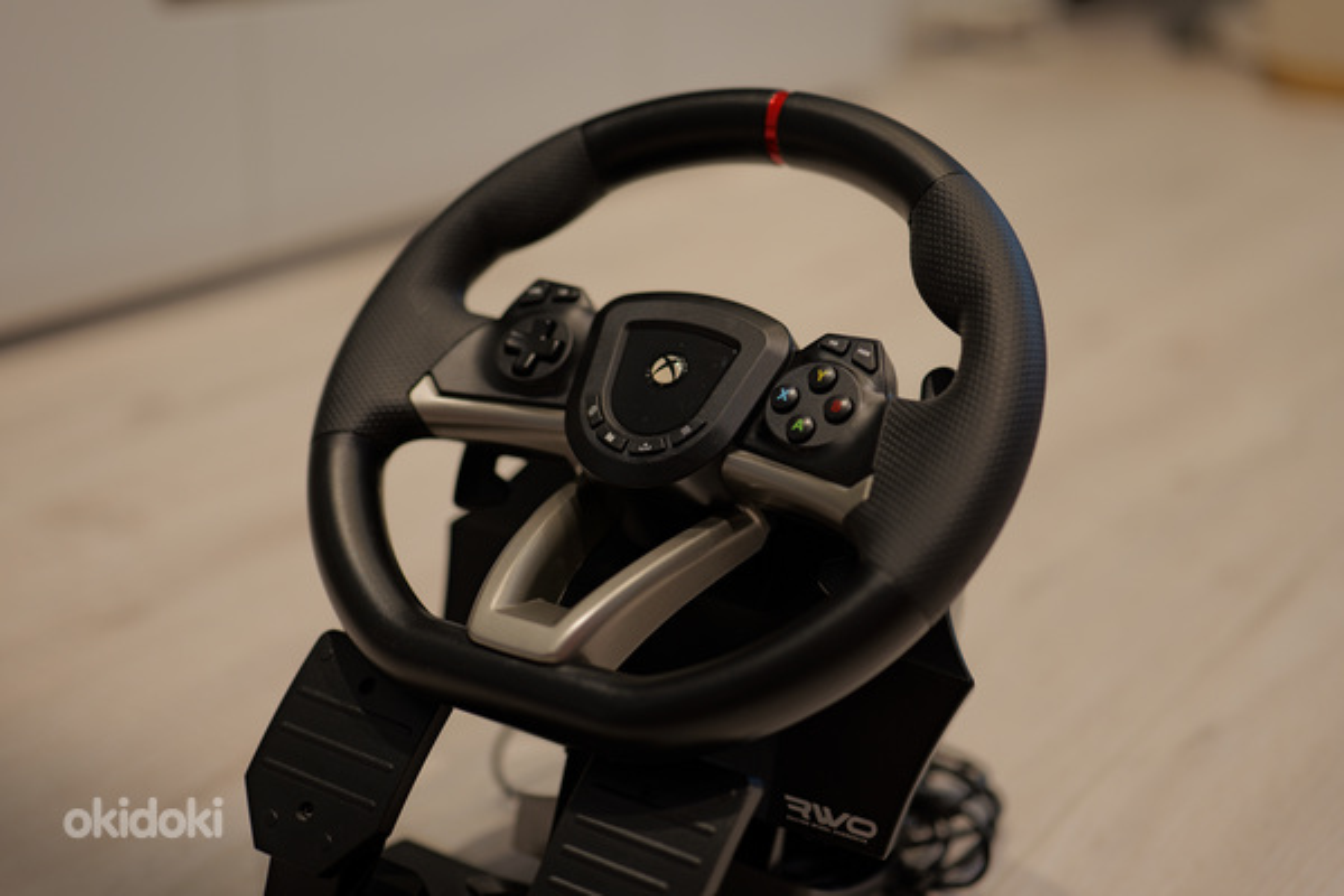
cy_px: 448
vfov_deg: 27.0
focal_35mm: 50
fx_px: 1867
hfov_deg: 39.6
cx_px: 672
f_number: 1.8
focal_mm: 50
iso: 125
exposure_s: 1/60
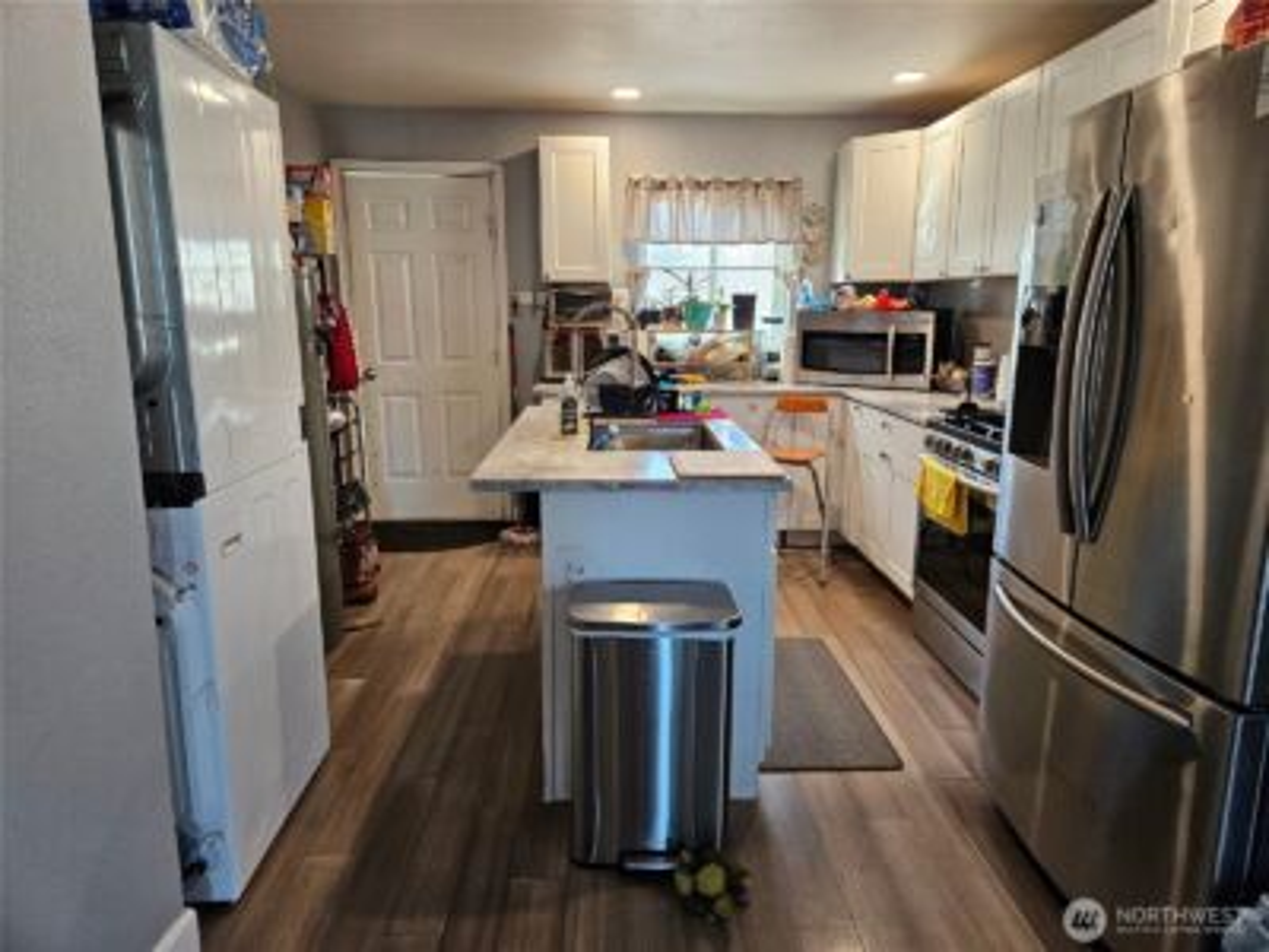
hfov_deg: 73.9
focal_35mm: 23
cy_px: 476
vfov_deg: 58.9
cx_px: 634
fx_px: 843
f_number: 1.8
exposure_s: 1/120
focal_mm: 5.4
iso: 250
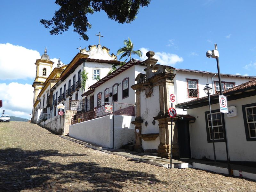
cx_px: 128
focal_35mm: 32
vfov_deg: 44.2
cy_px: 96
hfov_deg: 56.8
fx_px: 237
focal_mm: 5.4
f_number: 3.5
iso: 80
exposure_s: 1/500
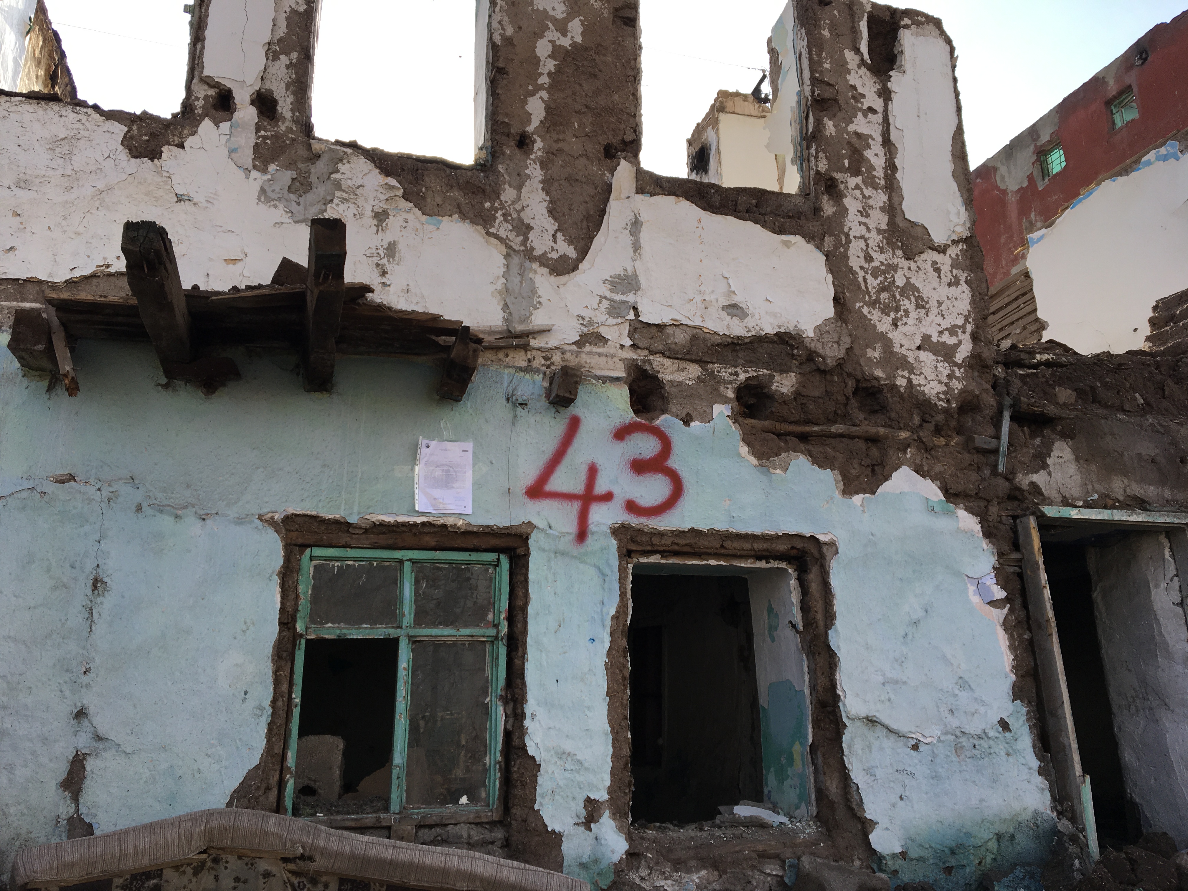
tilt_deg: +17.5
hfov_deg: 61.7
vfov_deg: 48.2
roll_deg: +0.6
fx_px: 995
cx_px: 594
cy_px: 446
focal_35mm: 29
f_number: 2.2
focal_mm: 4.15
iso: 25
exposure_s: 1/725
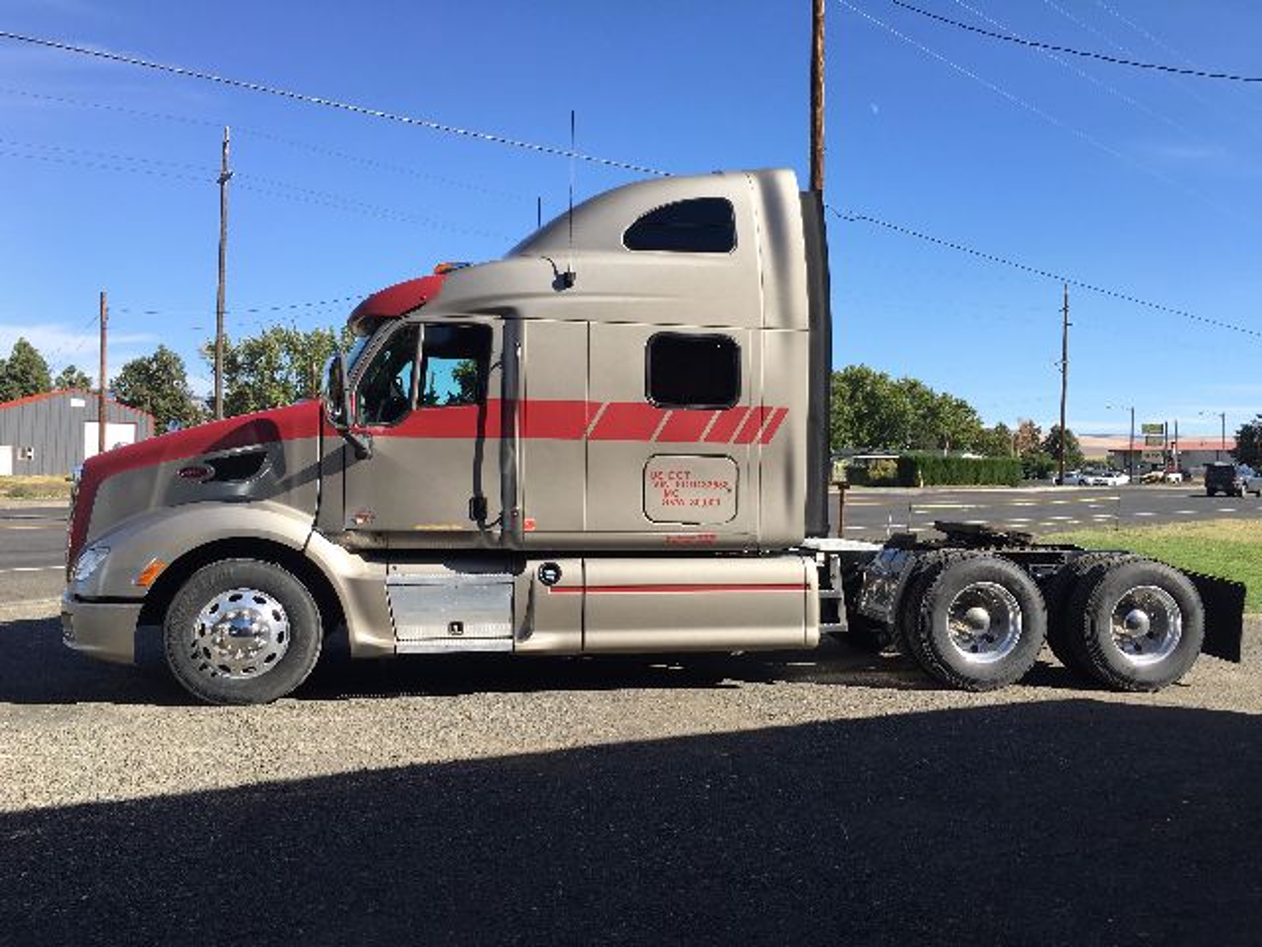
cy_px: 474
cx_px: 631
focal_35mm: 29
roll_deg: -1.3
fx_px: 1057
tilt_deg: -1.2
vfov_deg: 48.2
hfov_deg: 61.7
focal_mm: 4.15
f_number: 2.2
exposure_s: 1/986
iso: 25
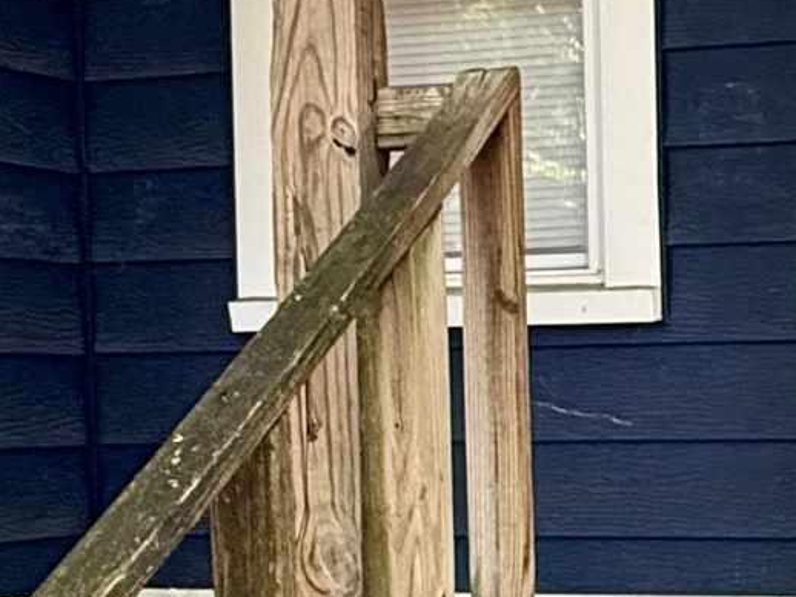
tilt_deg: -1.5
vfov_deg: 17.7
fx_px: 1909
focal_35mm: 83
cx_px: 1080
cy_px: 456
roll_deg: +1.0
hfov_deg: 21.0
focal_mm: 2.22
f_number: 2.2
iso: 200
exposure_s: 1/99
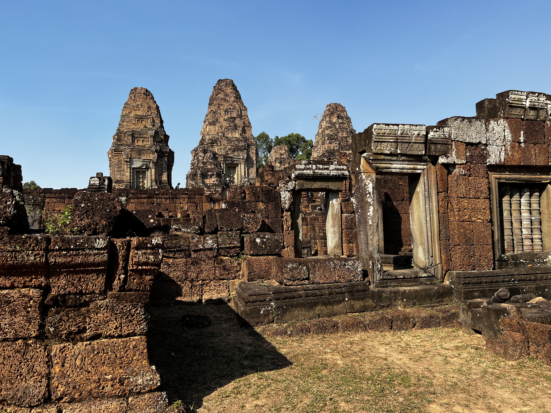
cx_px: 276
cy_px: 206
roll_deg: +1.6
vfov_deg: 53.1
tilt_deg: +3.1
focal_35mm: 26
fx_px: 414
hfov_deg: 67.3
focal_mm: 5.7
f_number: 1.5
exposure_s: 1/2513
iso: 50
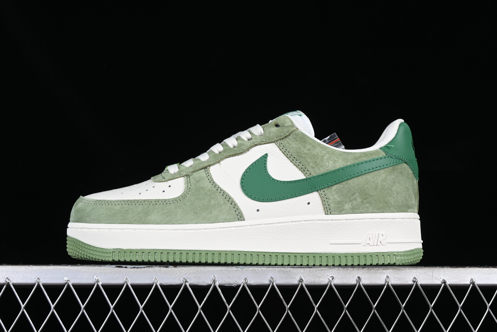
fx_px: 1035
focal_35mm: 75
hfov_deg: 27.0
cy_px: 166
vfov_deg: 18.2
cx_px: 248
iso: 160
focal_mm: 50
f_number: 8
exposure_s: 1/80
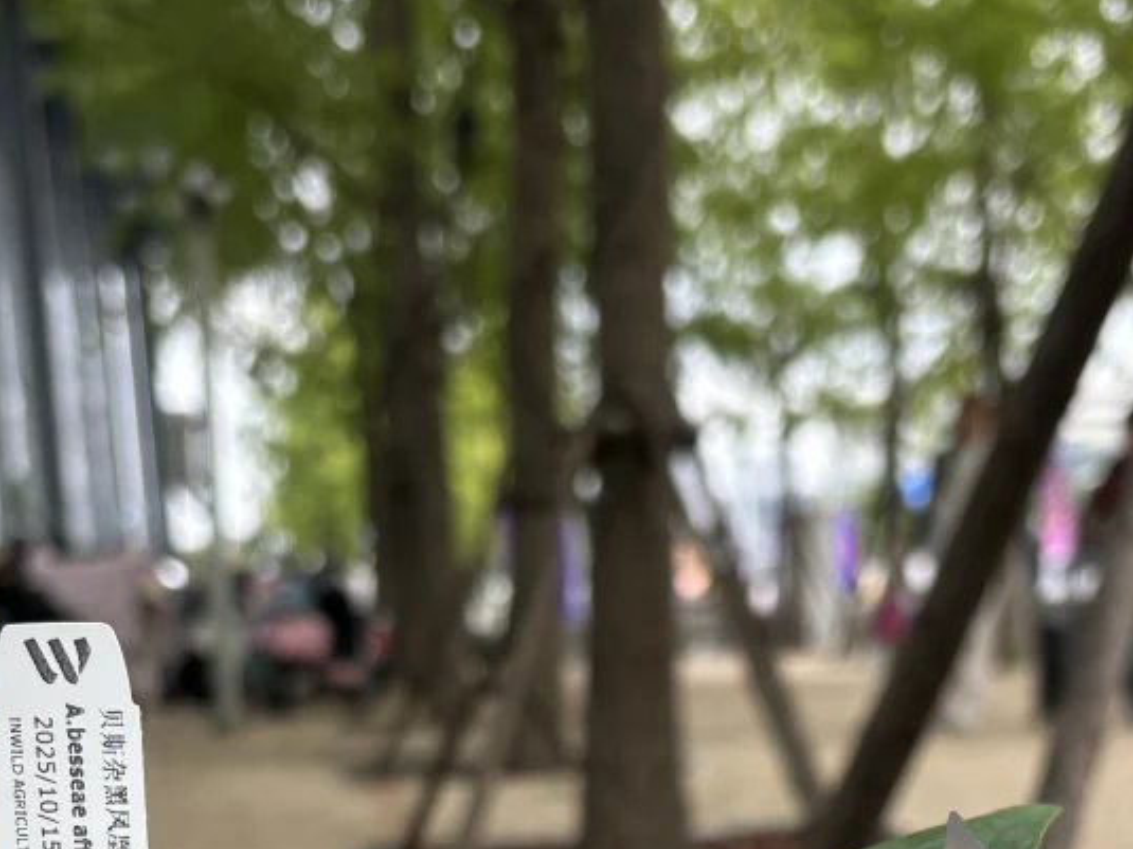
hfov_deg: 27.7
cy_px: 1069
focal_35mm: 70
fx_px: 2291
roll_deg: +3.2
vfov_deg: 19.5
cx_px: 693
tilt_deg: -10.4
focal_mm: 5.96
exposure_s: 1/121
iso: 40
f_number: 1.6
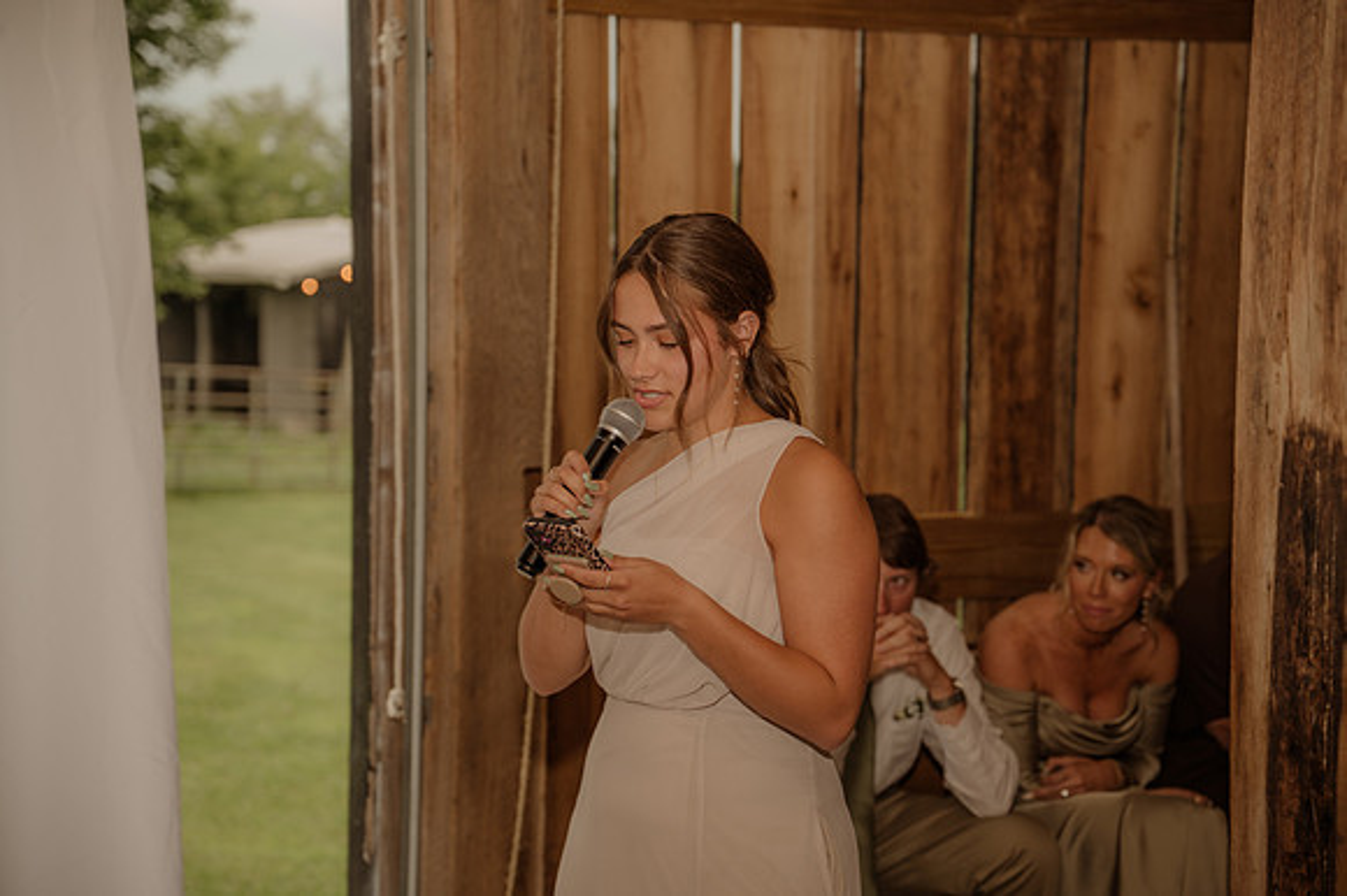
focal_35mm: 67
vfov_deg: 20.3
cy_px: 448
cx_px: 674
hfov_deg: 30.1
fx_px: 2505
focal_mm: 67
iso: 500
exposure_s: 1/160
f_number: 3.2
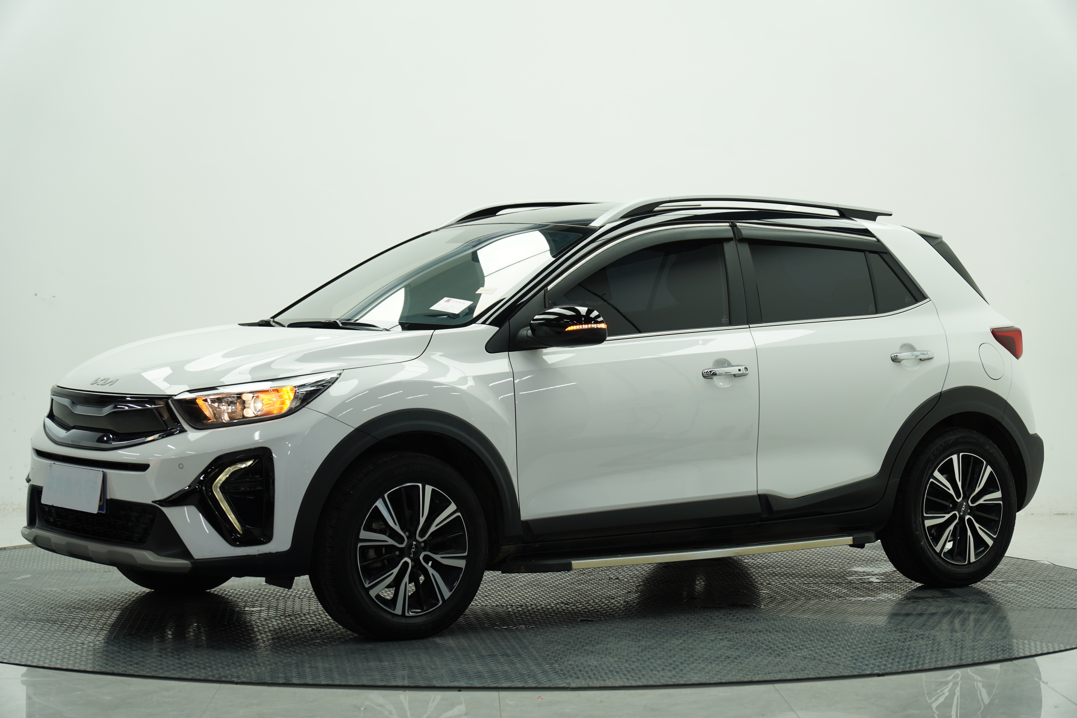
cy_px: 359
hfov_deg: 26.0
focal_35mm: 78
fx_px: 2333
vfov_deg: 17.5
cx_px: 538
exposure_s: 1/160
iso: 160
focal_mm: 52
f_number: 2.8
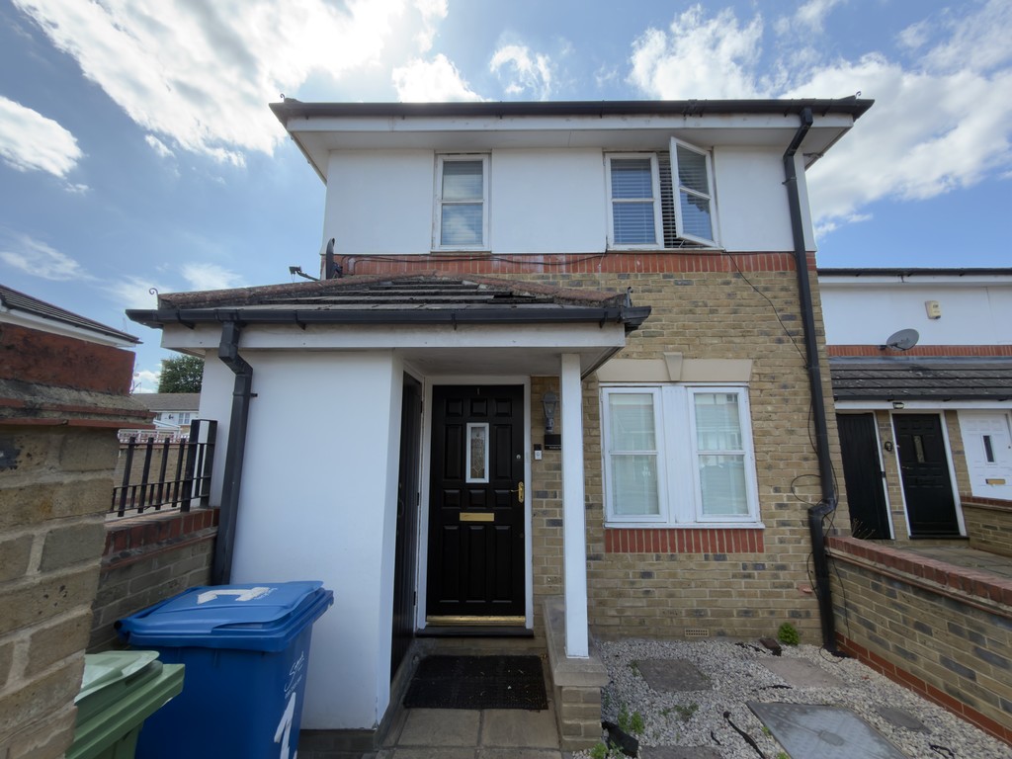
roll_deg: -0.1
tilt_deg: +8.5
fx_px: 409
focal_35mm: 14
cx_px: 506
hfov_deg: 102.1
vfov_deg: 85.7
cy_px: 380
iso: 25
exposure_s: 1/542
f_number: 2.2
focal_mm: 2.22
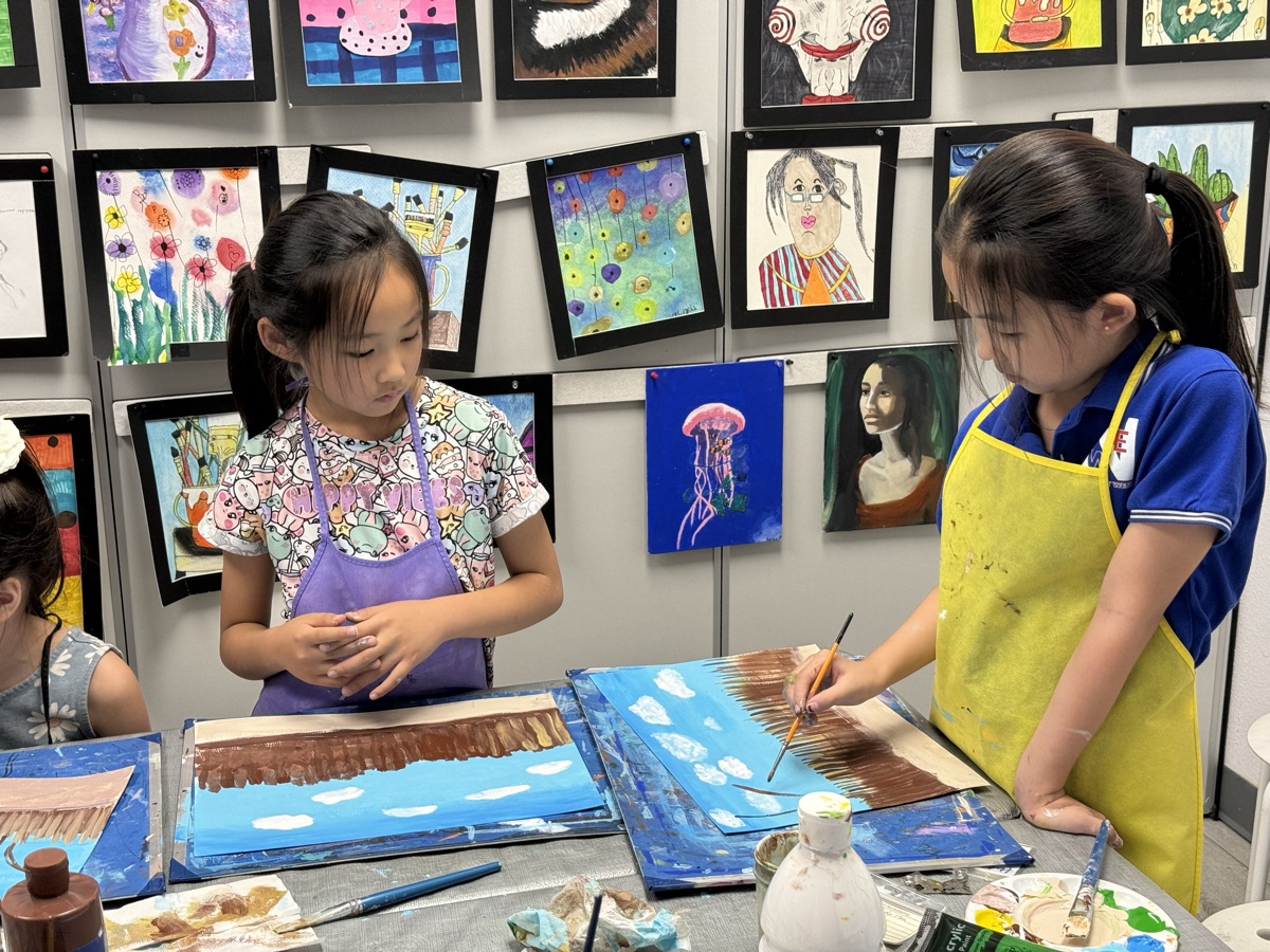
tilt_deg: -15.2
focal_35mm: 48
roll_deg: +0.9
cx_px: 635
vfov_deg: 30.3
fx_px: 1761
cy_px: 476
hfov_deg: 39.7
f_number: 1.78
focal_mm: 6.76
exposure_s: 1/60
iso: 80
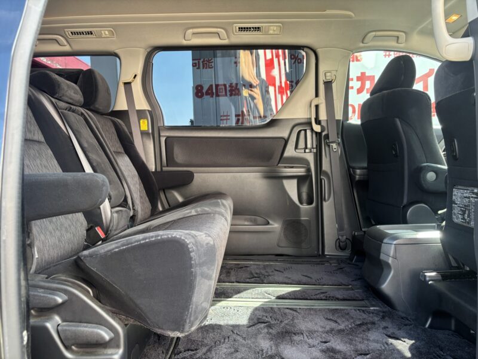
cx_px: 239
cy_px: 180
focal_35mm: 26
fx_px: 359
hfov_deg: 67.3
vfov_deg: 53.1
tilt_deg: -3.0
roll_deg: +1.8
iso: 125
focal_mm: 5.96
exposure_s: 1/121
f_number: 1.6
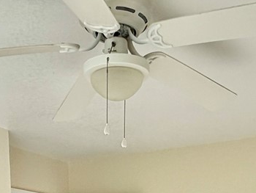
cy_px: 423
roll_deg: -0.9
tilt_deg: -19.8
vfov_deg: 15.9
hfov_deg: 30.2
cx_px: 134
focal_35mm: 64
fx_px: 474
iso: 40
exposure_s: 1/171
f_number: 2.2
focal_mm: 2.22
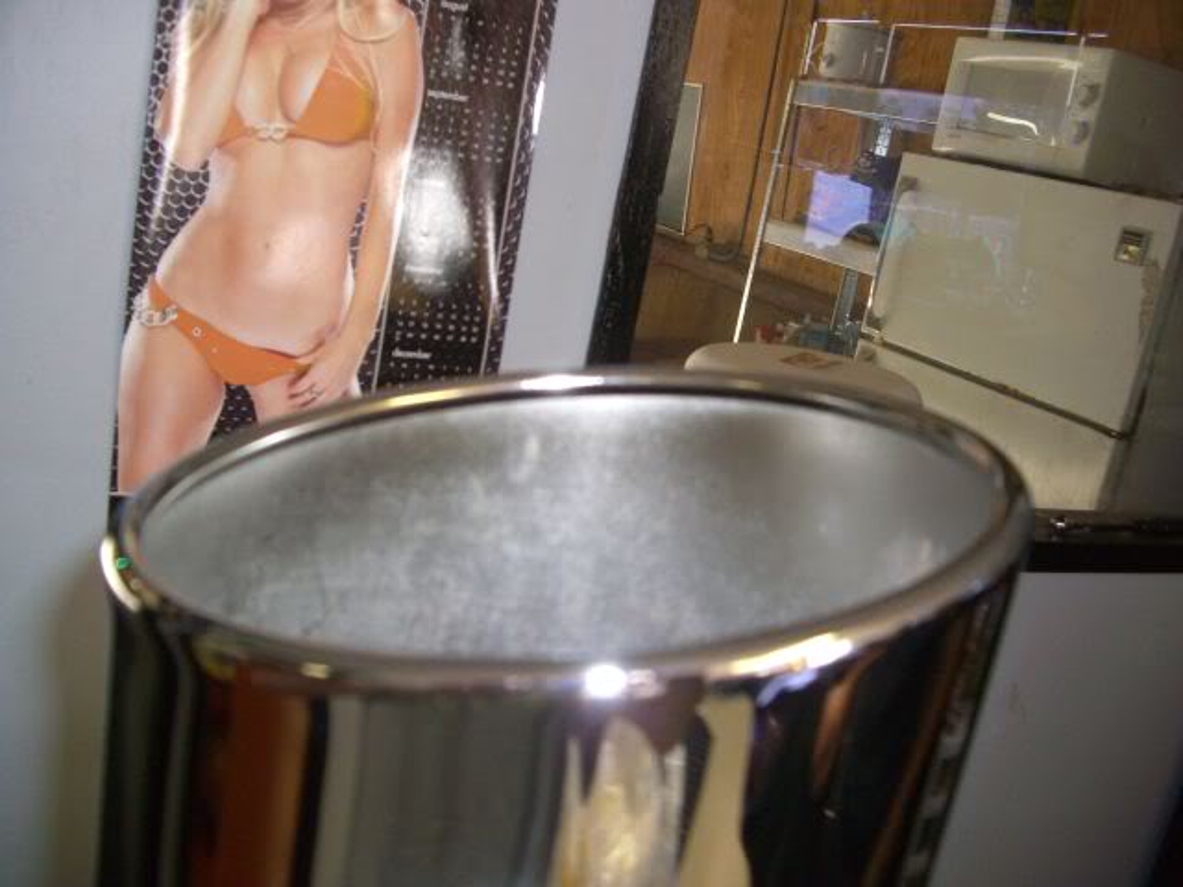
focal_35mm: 38
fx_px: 1299
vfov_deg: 37.7
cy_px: 444
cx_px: 592
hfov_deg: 49.0
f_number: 2.8
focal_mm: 7.9
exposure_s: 1/60
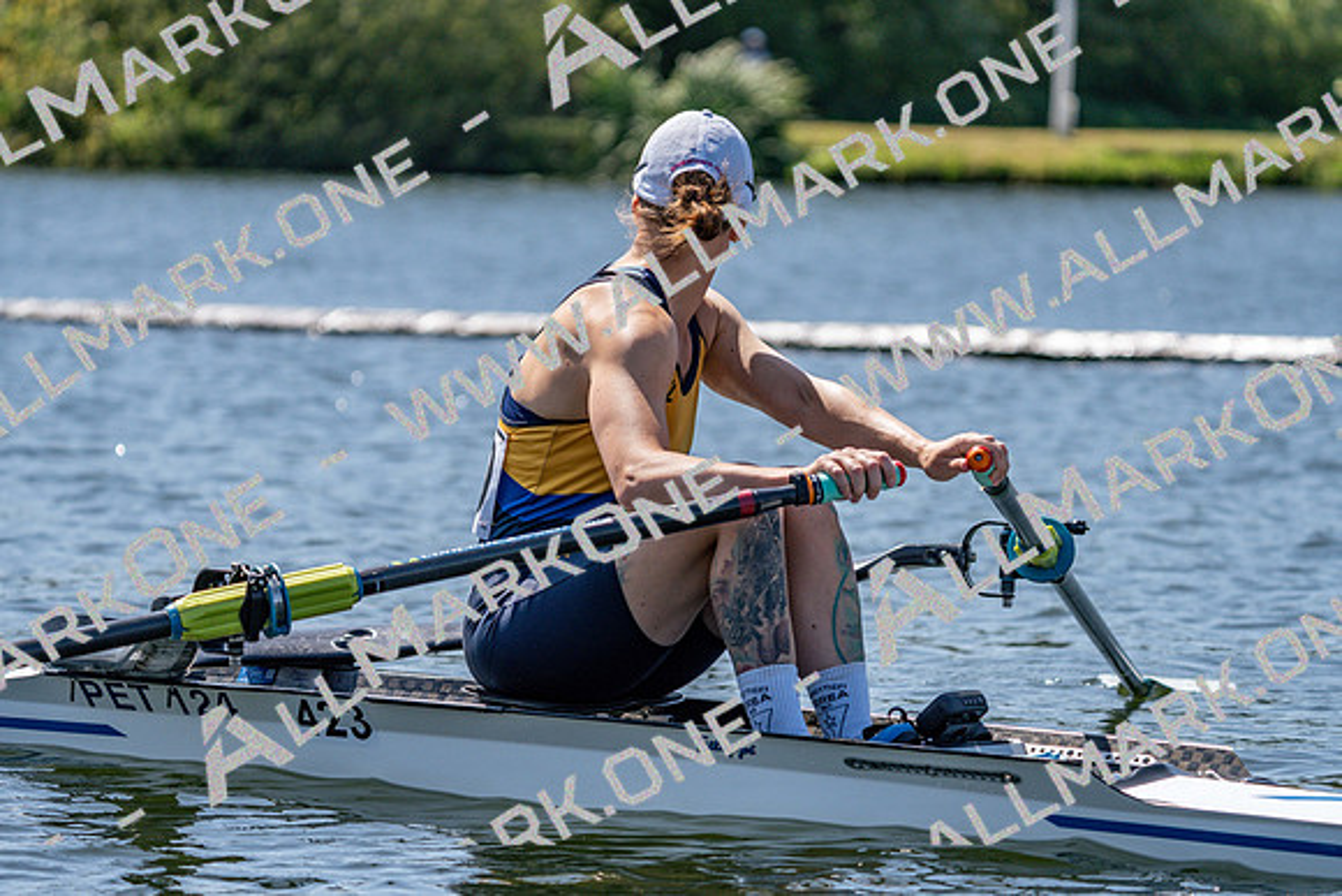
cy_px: 448
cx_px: 671
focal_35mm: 200
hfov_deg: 10.3
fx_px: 7457
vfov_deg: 6.9
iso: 250
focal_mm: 200
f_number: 5.6
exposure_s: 1/2000
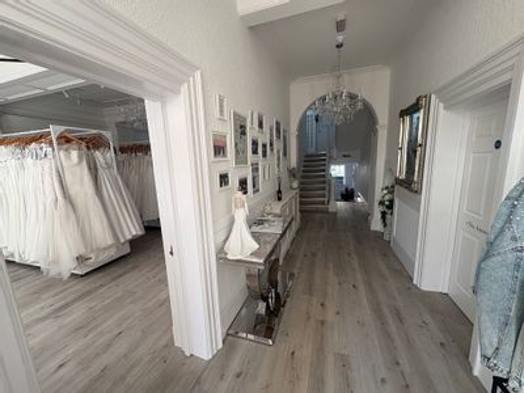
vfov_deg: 85.7
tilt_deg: -9.3
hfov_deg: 102.1
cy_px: 196
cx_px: 262
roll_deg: +2.5
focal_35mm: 14
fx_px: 212
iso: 64
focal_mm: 2.22
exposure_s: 1/99
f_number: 2.2
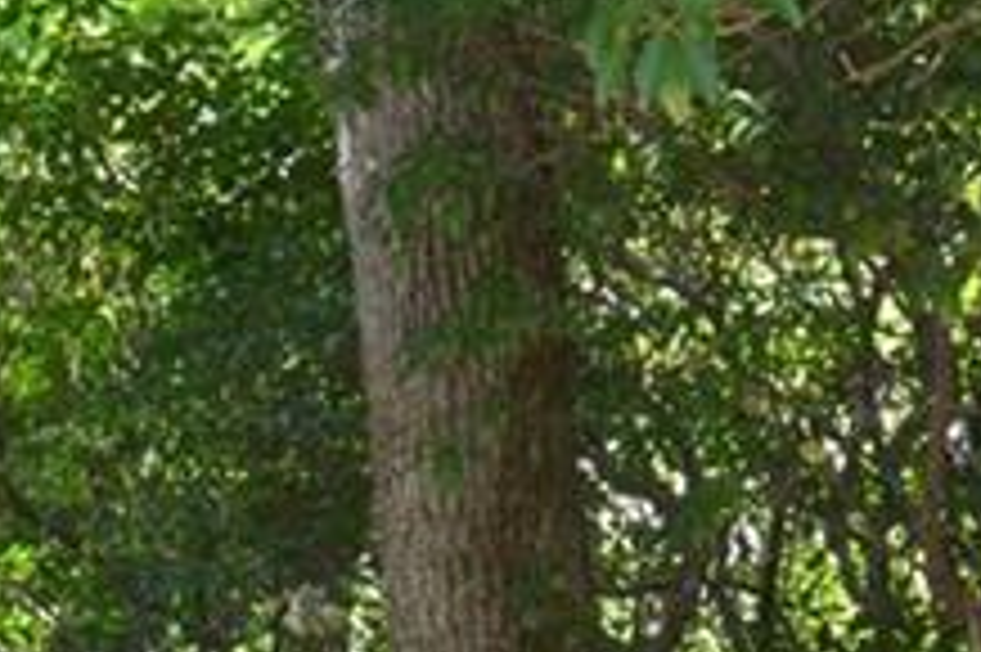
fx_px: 4602
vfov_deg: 7.8
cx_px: 320
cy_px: 1214
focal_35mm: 169
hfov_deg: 12.2
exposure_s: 1/100
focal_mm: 24
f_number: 5
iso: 400
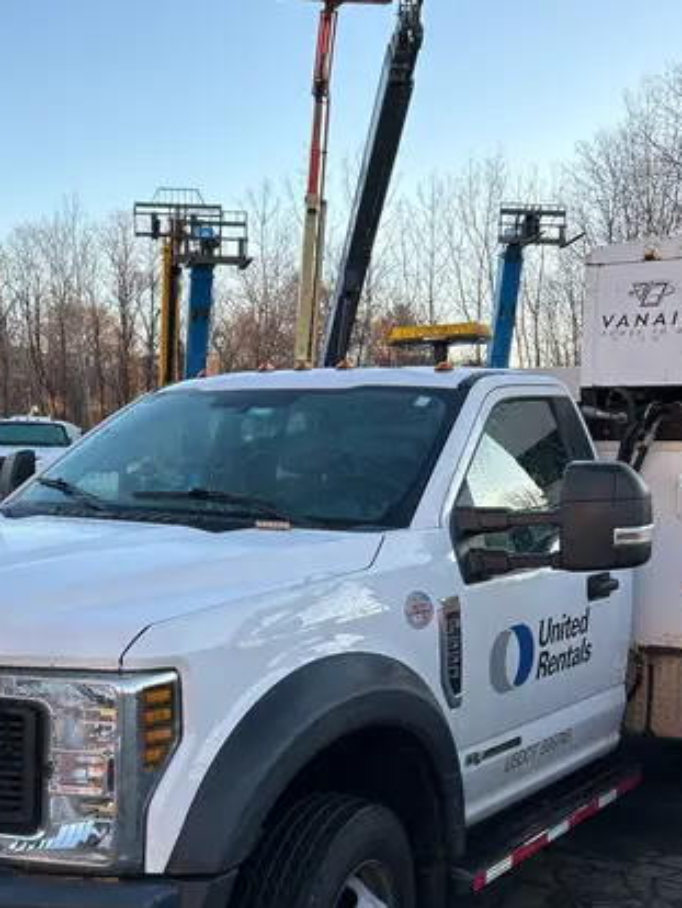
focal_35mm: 46
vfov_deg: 40.9
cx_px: 265
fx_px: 1207
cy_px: 576
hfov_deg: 31.4
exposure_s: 1/614
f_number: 1.5
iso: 50
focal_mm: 5.7
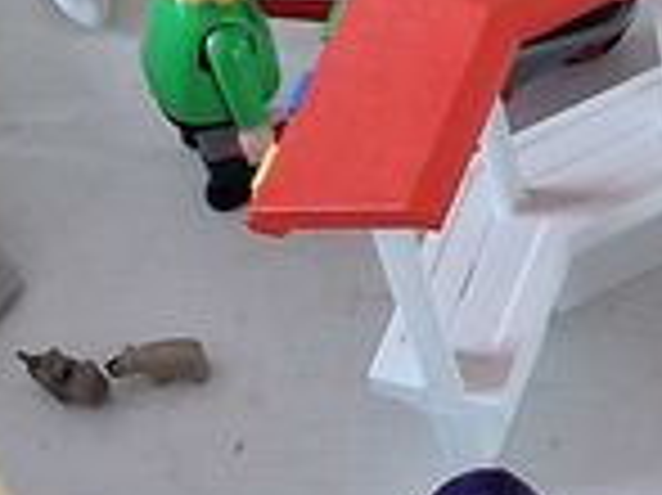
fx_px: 3516
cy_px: 86
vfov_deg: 8.0
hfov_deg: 10.8
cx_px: 410
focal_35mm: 184
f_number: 1.8
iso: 500
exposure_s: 1/50
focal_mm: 4
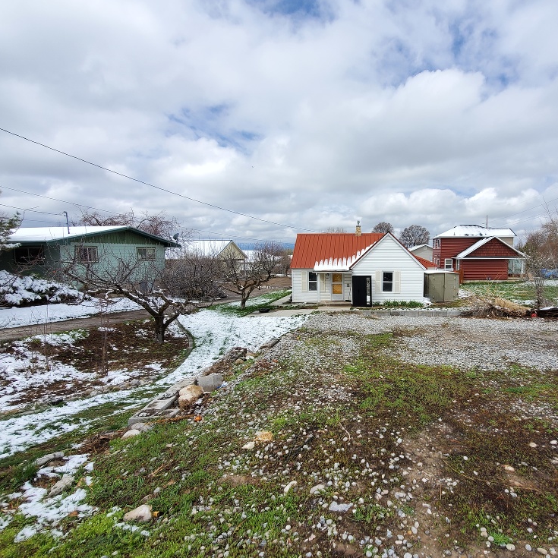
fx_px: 292
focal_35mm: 16
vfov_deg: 87.4
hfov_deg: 85.0
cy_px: 279
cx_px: 363
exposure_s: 1/1218
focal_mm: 1.8
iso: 50
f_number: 2.2
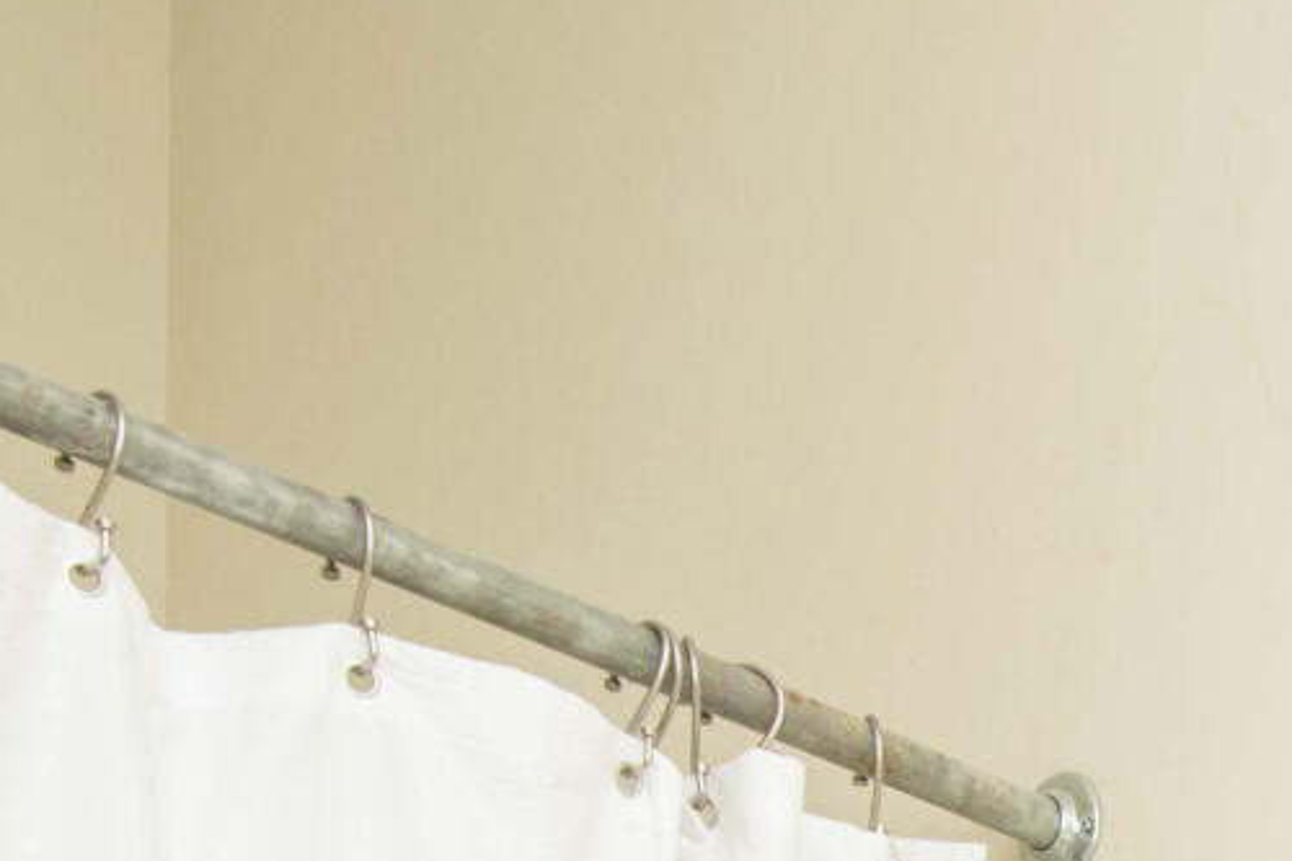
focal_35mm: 96
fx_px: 3444
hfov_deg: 16.8
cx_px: 2450
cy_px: 2368
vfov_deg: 10.9
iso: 500
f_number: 8
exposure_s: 1/250
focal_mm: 16
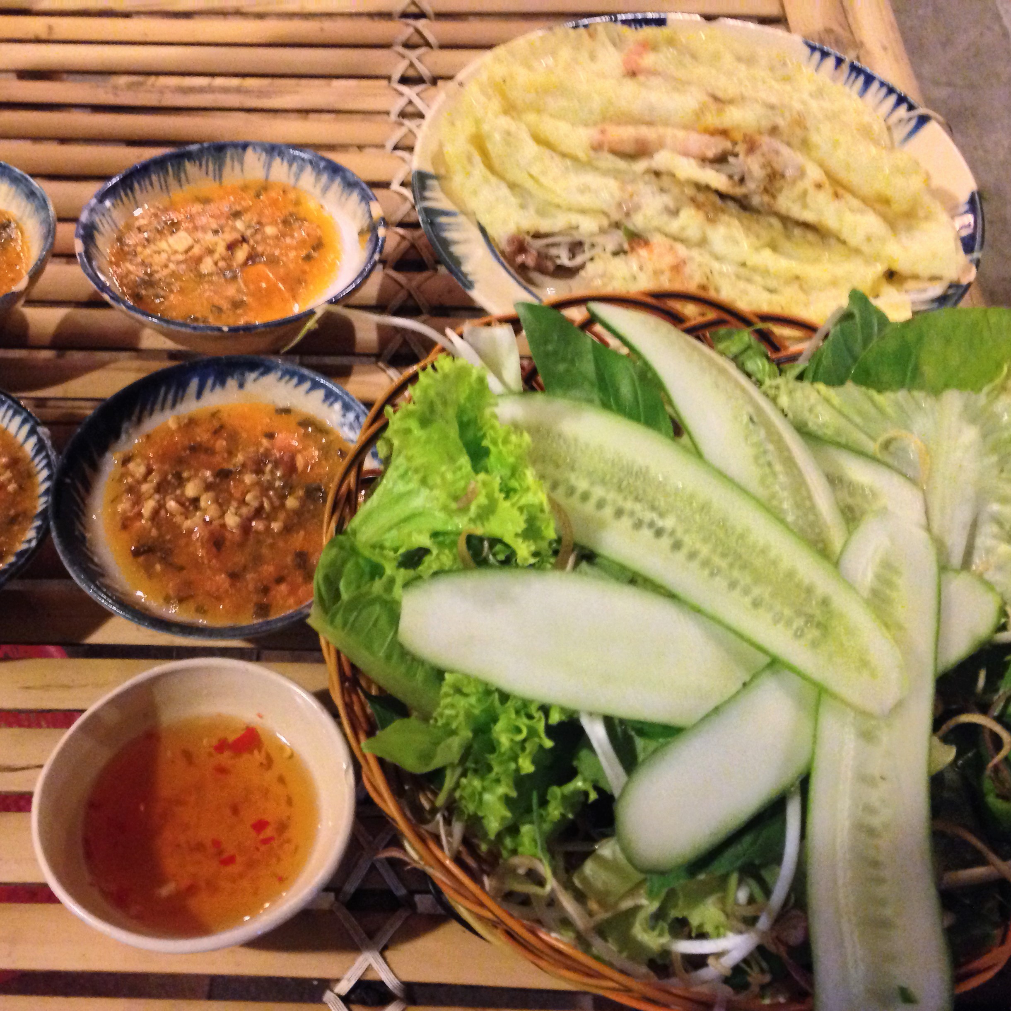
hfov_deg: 42.7
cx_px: 424
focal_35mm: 39
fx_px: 1289
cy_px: 506
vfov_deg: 42.8
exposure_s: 1/15
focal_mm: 4.12
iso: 500
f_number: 2.4
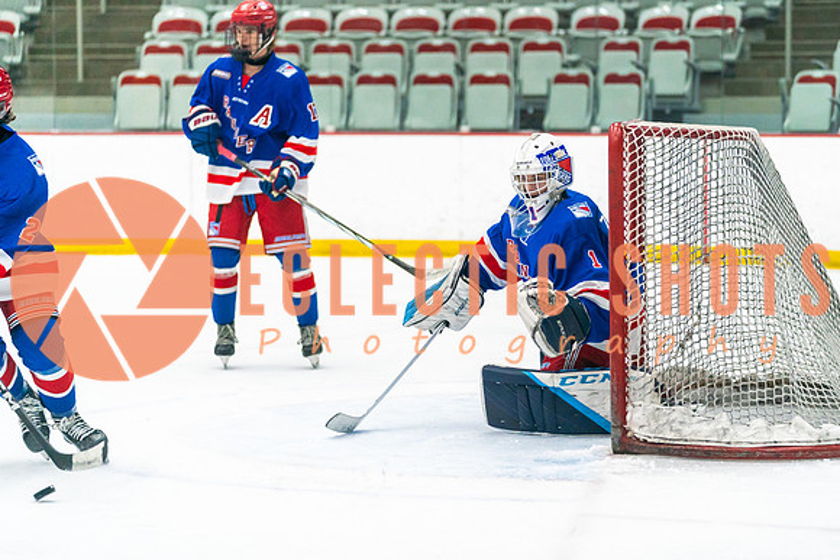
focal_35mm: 139
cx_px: 491
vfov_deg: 9.9
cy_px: 283
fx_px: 3250
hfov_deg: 14.7
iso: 3200
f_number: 2.8
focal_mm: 117
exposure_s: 1/1000
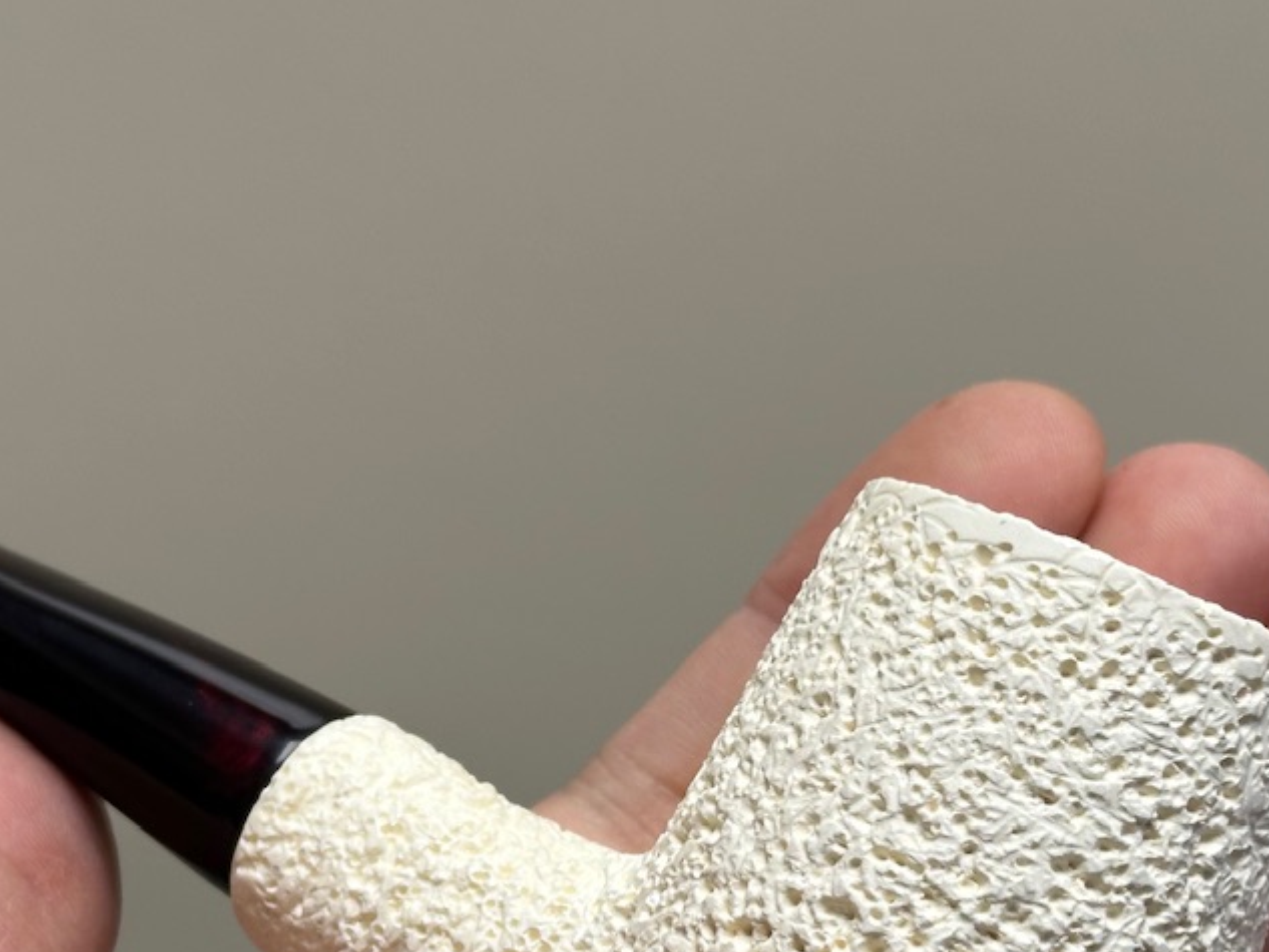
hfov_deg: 20.2
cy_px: 657
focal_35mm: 97
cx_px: 589
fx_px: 3557
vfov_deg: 15.2
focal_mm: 6.86
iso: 50
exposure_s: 1/100
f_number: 1.78
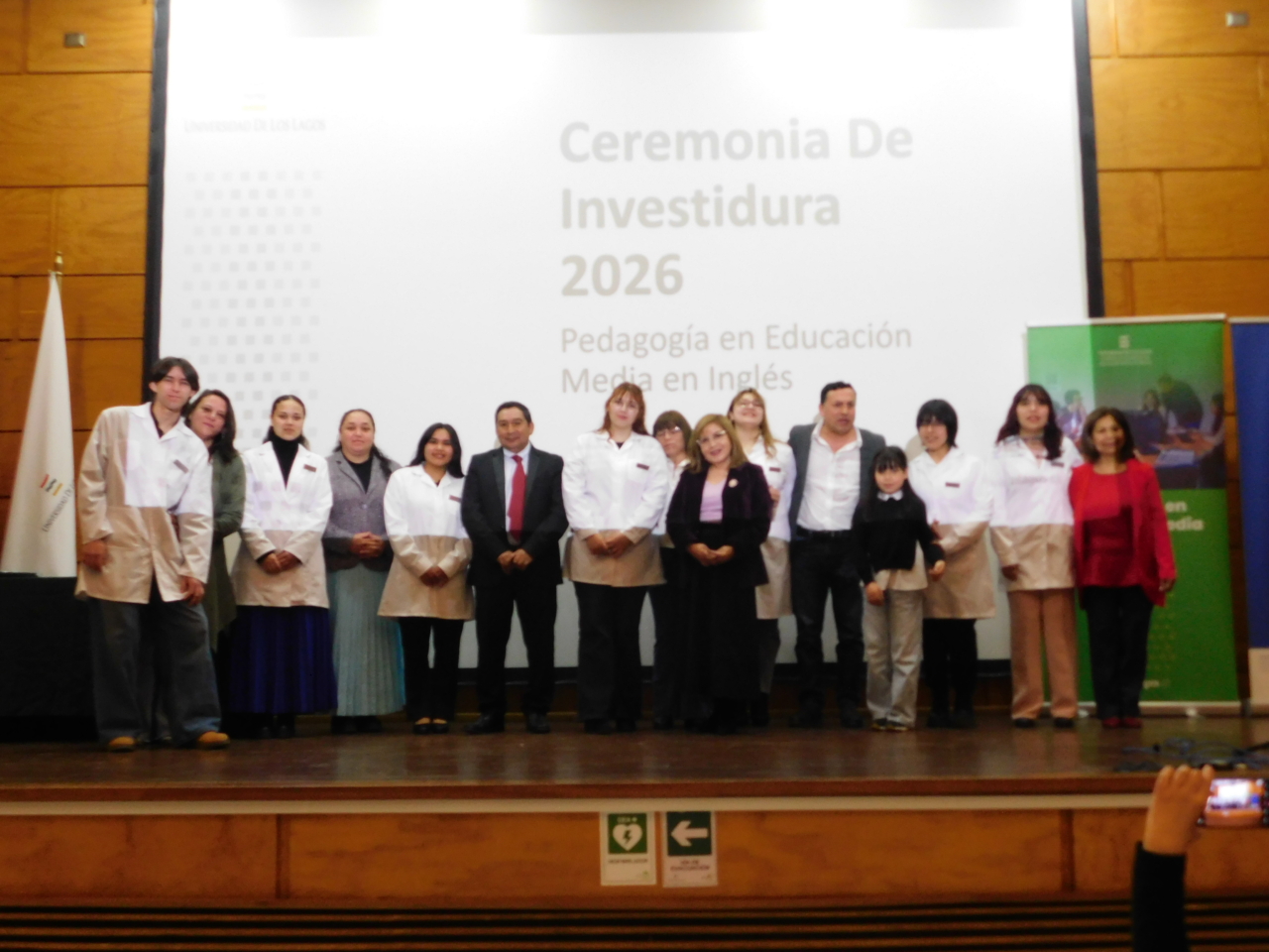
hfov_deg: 51.4
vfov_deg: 39.7
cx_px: 634
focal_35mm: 36
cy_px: 476
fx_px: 1320
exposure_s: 1/25
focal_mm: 6.3
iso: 400
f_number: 3.5
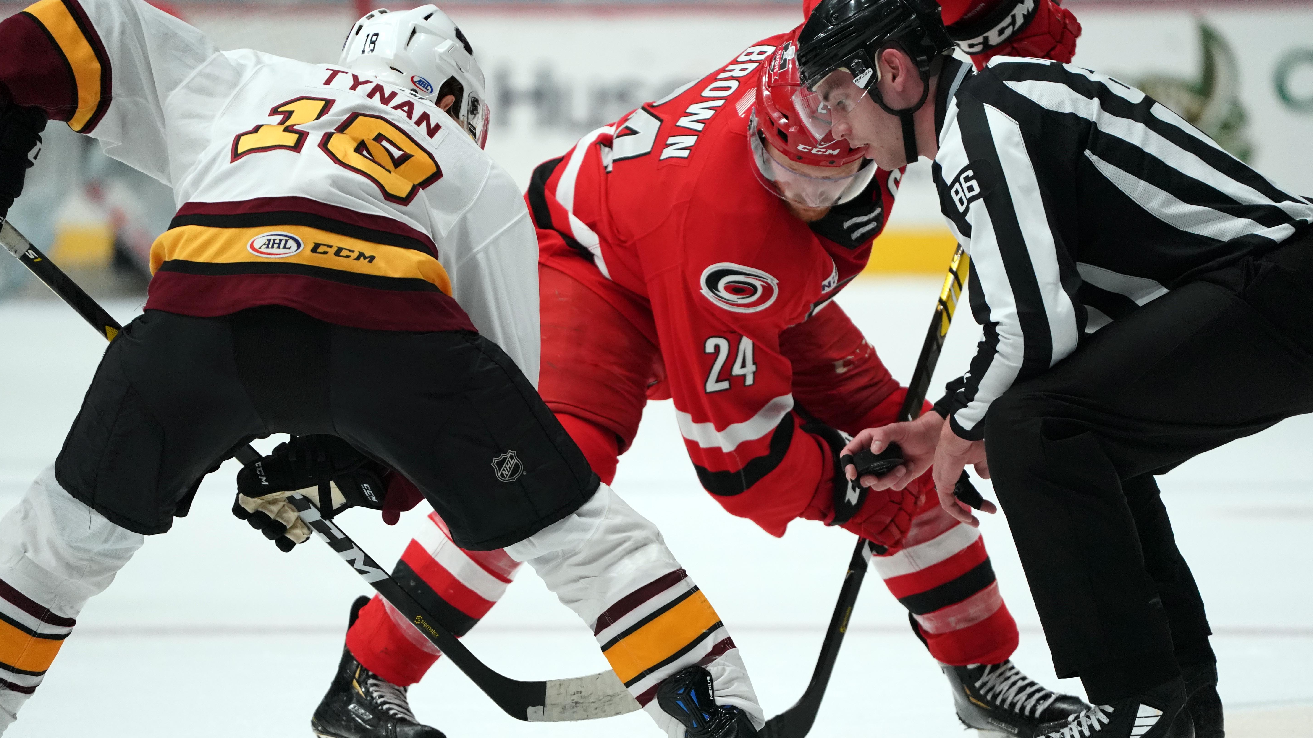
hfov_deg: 4.9
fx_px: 15214
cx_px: 675
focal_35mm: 437
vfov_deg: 2.8
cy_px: 380
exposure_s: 1/1000
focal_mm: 400
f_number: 5.6
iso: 6400
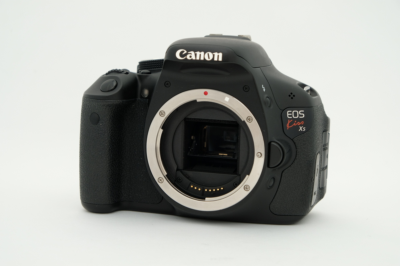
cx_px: 200
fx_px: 844
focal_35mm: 76
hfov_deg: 26.7
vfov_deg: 17.9
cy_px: 133
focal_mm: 50.5
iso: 200
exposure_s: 1/125
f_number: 8
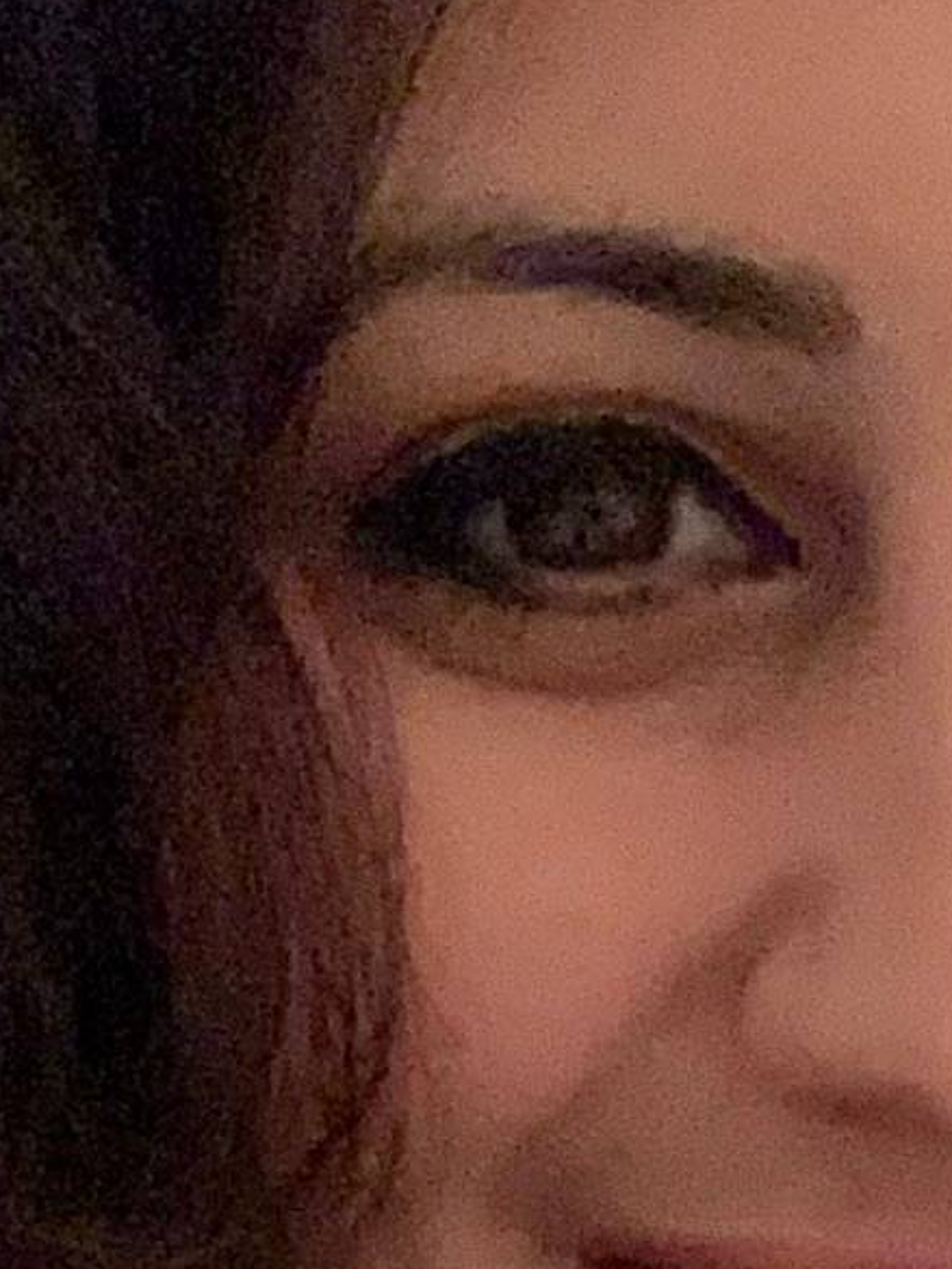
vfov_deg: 16.1
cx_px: 635
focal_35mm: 112
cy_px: 1883
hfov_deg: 13.2
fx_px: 4105
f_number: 2.2
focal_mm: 2.87
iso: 1250
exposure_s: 1/15
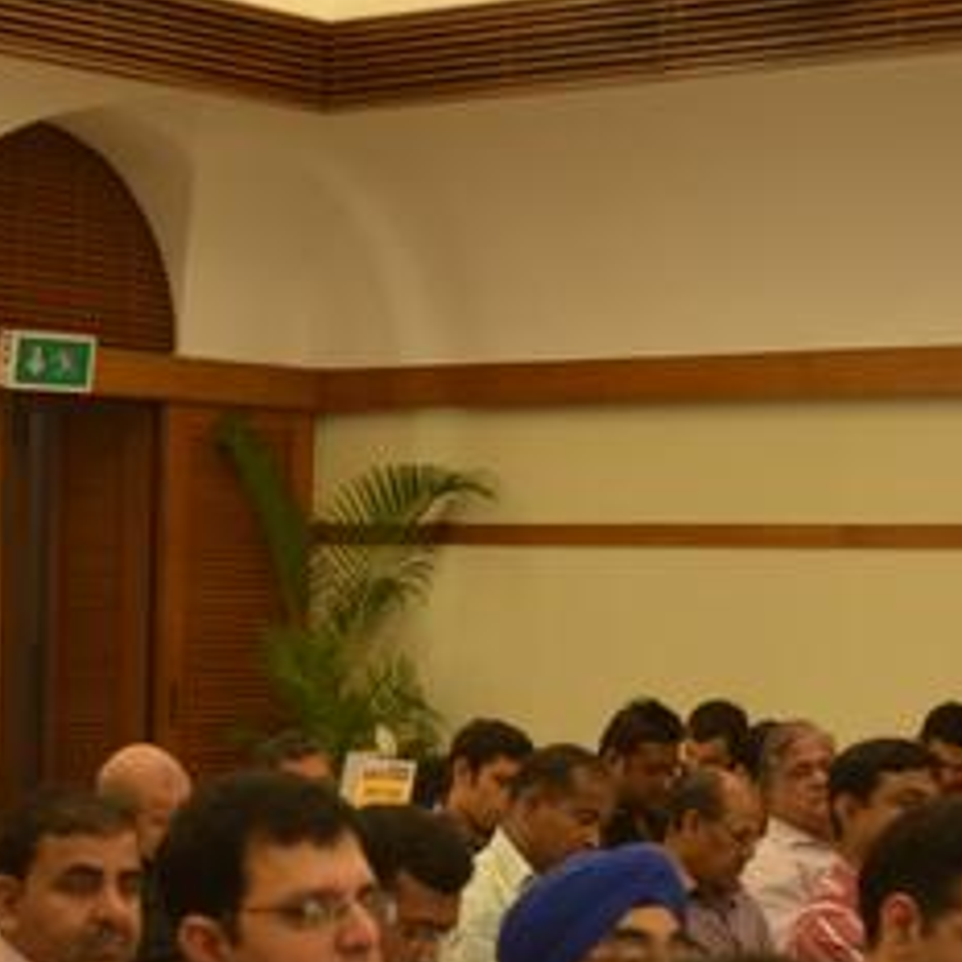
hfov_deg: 16.6
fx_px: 3301
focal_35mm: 105
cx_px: 483
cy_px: 704
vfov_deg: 16.5
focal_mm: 32
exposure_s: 1/50
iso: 1000
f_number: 4.8
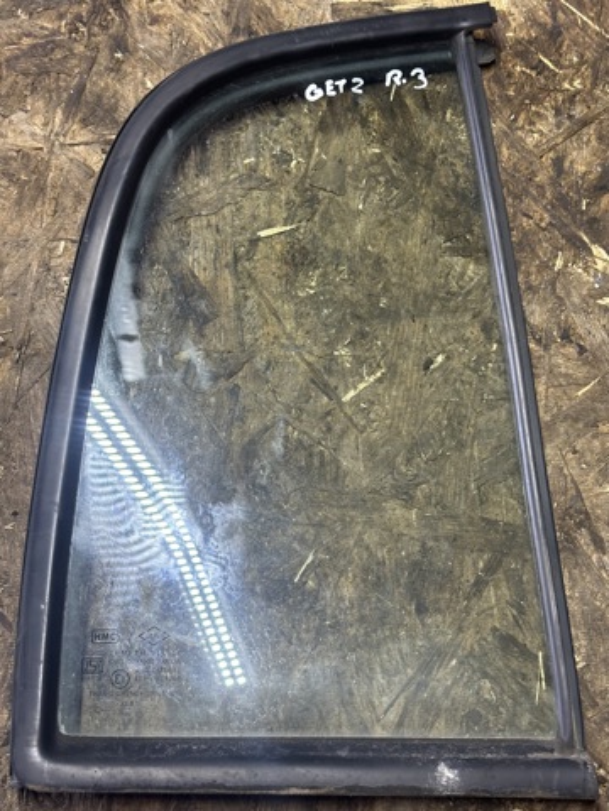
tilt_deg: -73.0
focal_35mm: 48
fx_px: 1126
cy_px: 406
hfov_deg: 30.3
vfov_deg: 39.7
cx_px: 304
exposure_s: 1/60
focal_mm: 6.86
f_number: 1.78
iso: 160
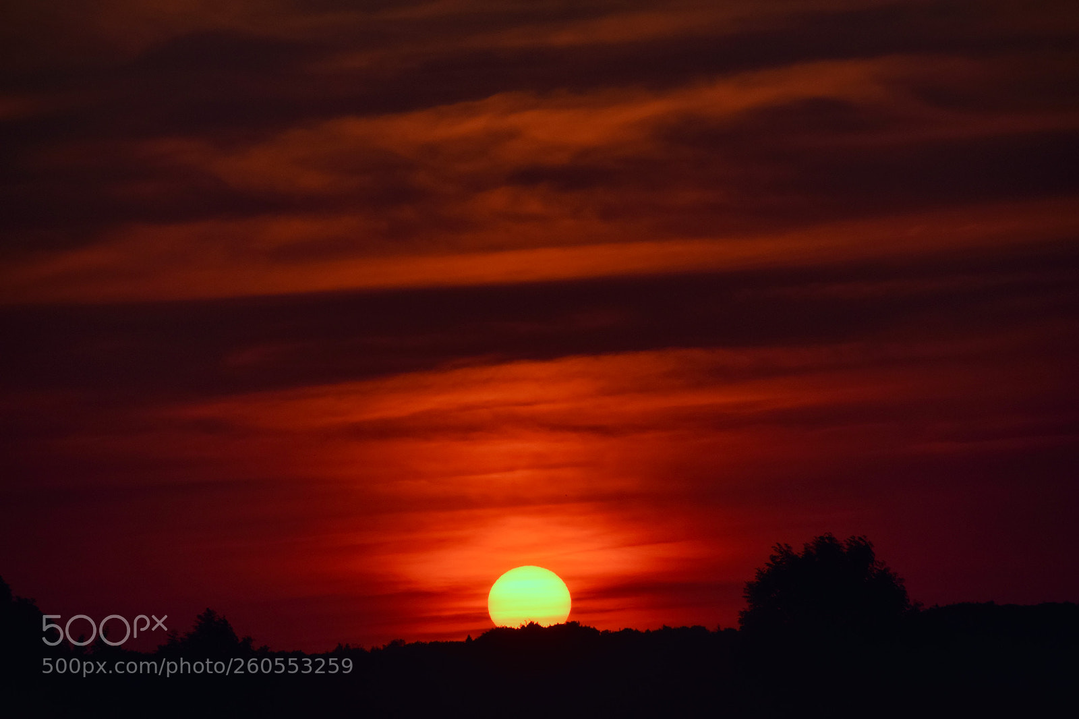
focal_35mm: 300
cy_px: 360
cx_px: 540
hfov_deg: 6.9
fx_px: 8989
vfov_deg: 4.6
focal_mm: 200
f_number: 8
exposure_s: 1/2000
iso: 100
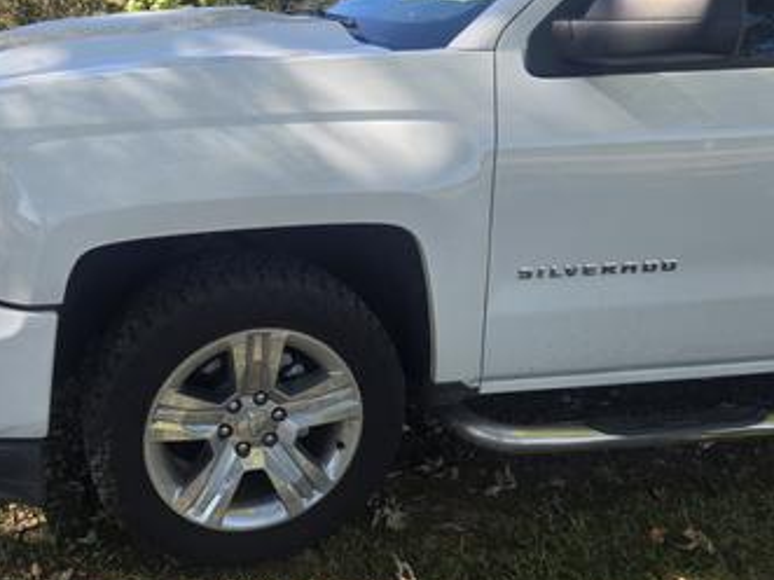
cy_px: 229
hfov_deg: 51.4
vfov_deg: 40.5
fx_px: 782
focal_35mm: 35
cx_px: 243
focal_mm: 5.4
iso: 25
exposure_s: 1/368
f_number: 1.8
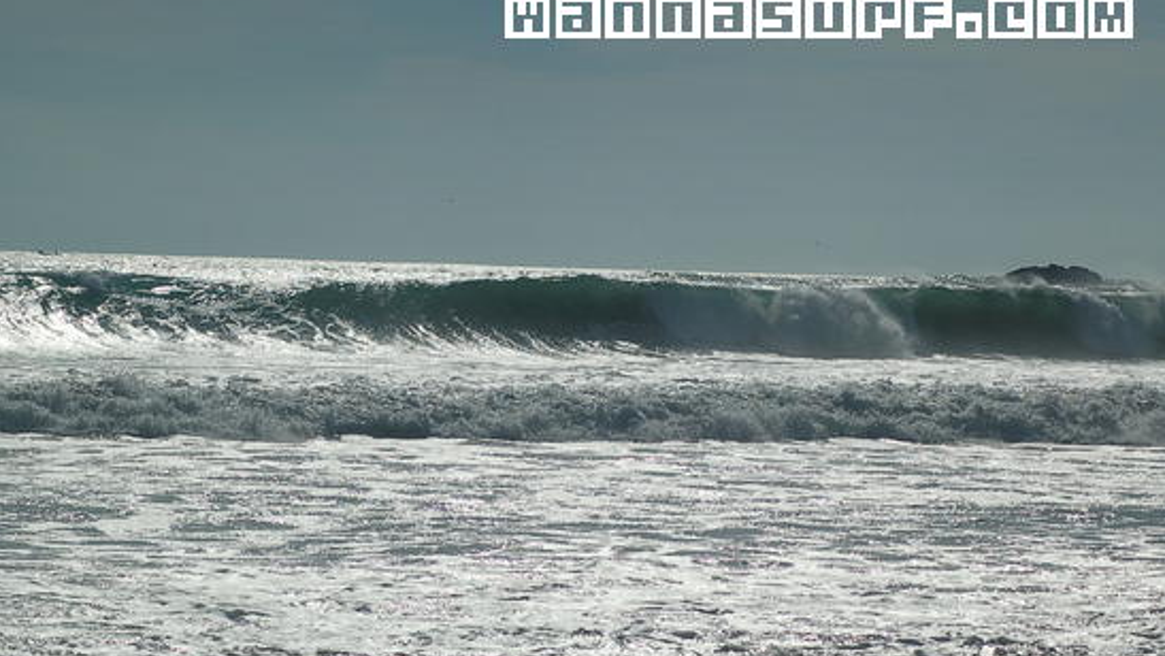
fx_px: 5115
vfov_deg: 7.3
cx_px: 582
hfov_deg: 13.0
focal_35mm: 166
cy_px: 372
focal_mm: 105
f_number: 8
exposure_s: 1/1000
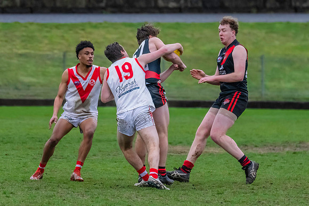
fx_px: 5415
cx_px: 169
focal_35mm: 631
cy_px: 105
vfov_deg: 2.2
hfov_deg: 3.3
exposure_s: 1/2500
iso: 6400
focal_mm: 350
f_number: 6
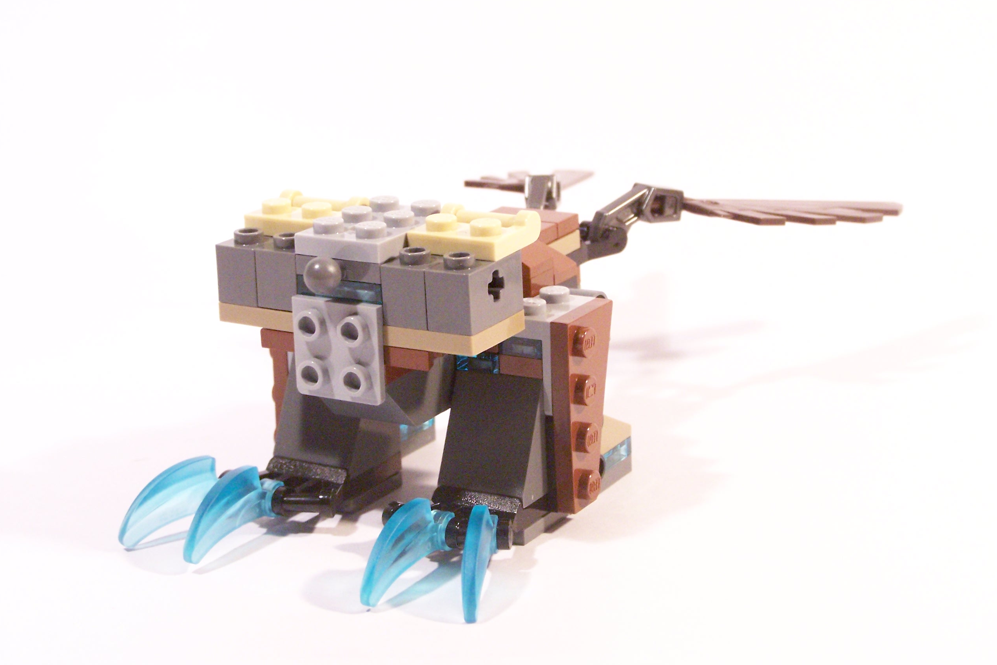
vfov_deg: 17.3
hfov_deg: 25.7
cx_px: 502
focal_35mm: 79
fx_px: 2188
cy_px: 292
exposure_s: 1/30
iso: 400
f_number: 3.6
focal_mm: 12.4
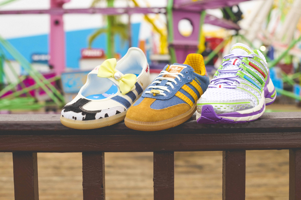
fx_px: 418
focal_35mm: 50
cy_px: 100
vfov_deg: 27.0
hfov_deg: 39.6
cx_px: 150
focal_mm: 50
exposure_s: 1/400
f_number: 5.6
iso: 400
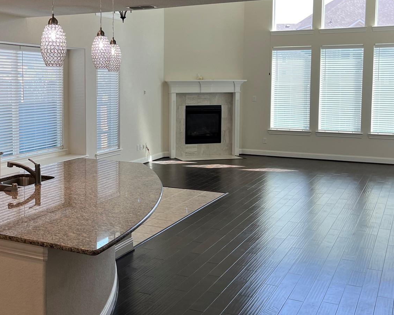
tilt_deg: -5.5
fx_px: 536
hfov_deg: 39.6
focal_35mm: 46
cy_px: 120
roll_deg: +0.7
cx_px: 115
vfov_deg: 32.6
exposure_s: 1/164
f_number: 1.6
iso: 50
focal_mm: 5.1
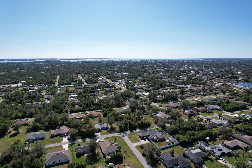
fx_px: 154
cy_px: 84
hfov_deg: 78.6
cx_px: 126
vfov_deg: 57.2
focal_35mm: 22
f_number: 2.8
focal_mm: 8.38
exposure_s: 1/2500
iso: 100
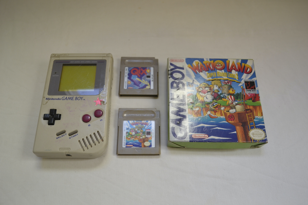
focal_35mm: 30
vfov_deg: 43.6
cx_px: 154
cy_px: 102
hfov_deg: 61.9
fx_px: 257
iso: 400
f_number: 4.5
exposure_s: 1/80
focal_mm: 20
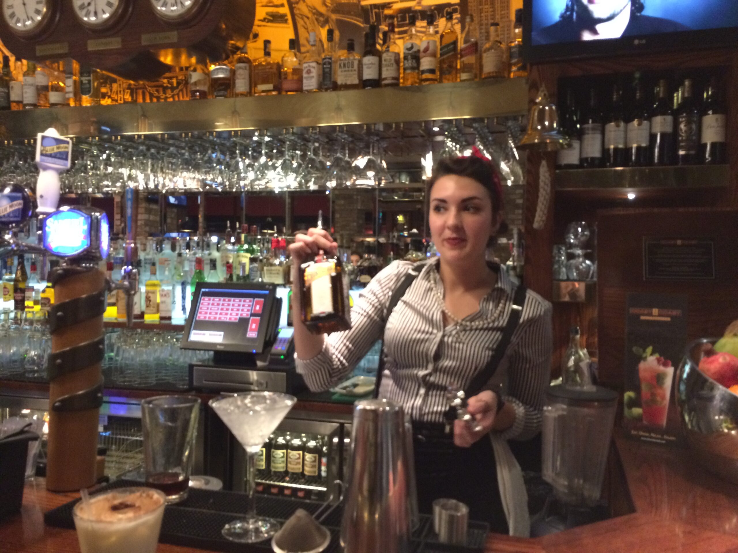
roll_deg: -1.2
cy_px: 276
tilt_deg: -3.0
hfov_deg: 61.7
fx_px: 618
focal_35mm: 29
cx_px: 369
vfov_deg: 48.2
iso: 250
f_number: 2.2
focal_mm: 4.15
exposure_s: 1/15
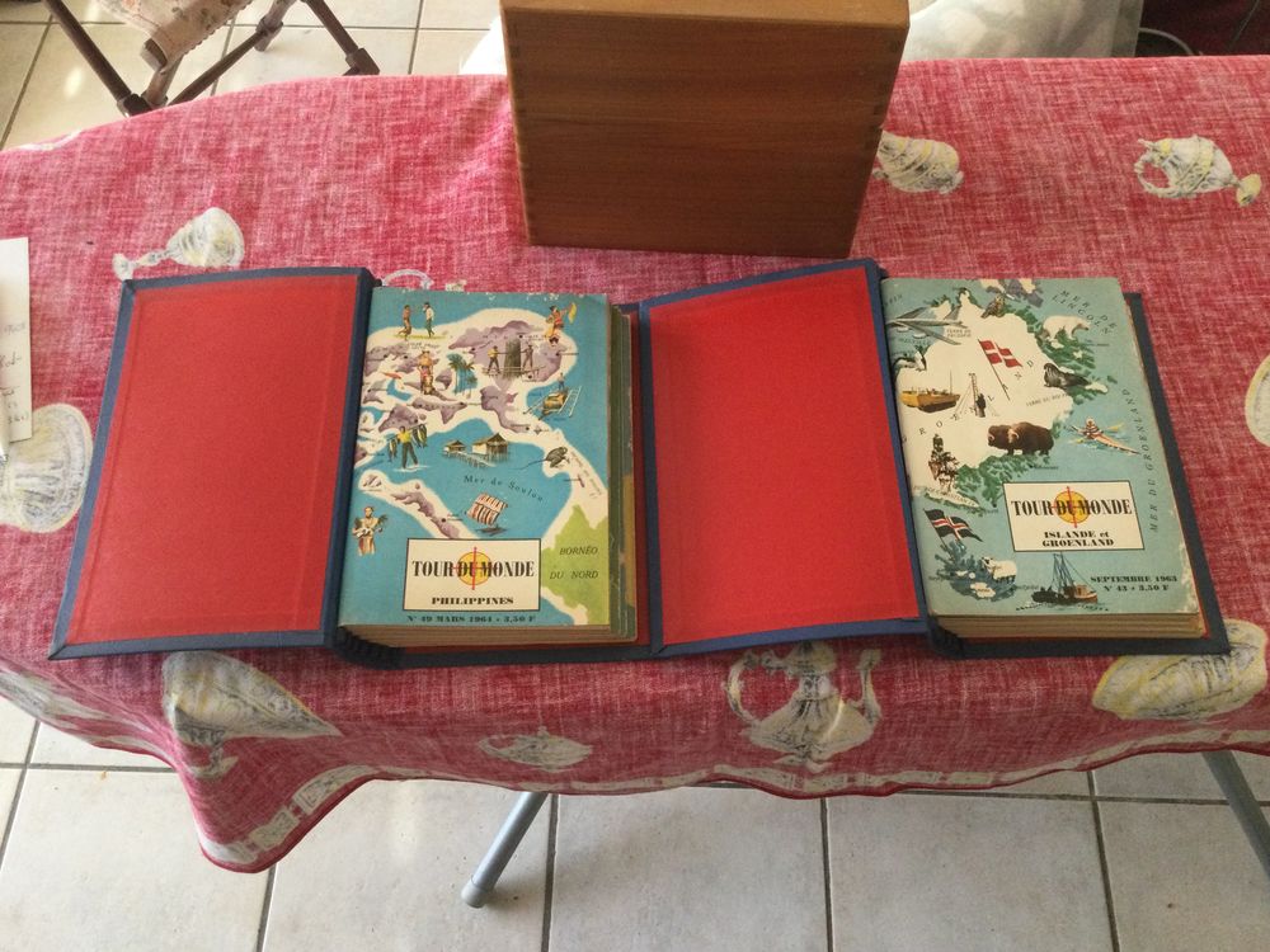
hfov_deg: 58.4
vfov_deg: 45.4
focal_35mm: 31
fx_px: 1137
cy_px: 476
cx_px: 635
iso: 160
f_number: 2.4
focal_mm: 3.3
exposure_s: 1/33
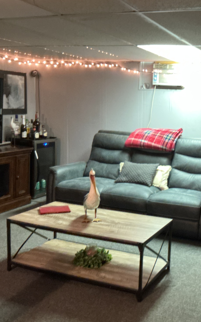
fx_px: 368
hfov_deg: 29.1
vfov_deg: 47.2
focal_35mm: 42
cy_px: 161
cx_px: 189
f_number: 1.8
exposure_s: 1/15
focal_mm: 3
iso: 1600
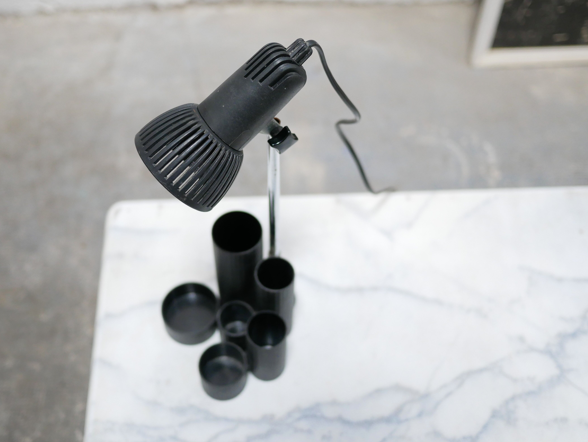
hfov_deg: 42.9
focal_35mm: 44
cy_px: 204
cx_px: 277
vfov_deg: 32.9
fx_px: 748
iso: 1000
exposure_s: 1/60
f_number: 1.7
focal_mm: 20
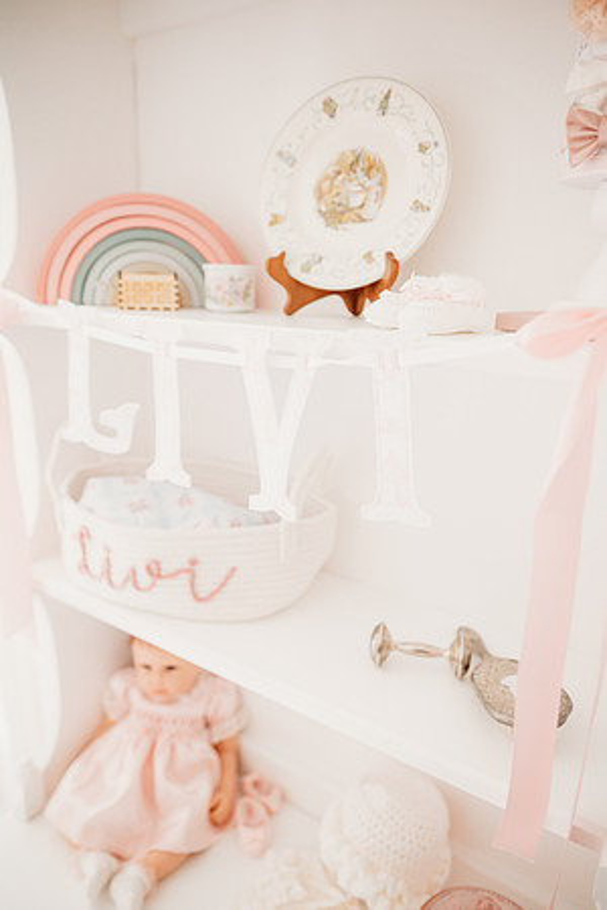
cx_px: 304
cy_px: 455
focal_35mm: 24
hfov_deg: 53.1
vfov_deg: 73.7
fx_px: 607
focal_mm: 24
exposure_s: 1/200
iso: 1600
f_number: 2.8
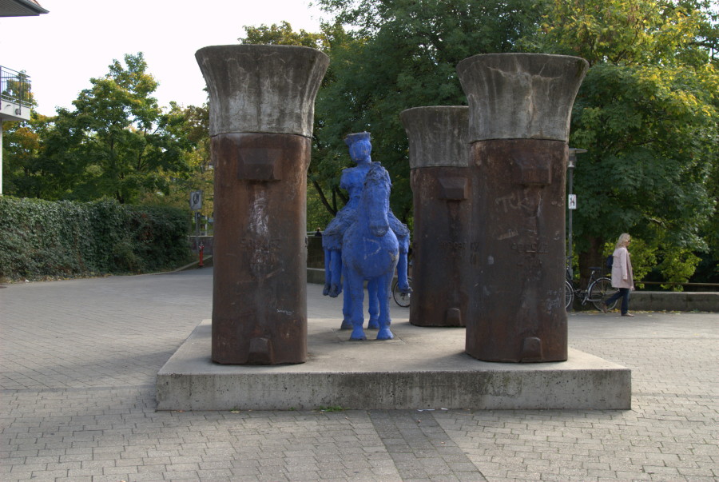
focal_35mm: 44
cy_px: 241
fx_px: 870
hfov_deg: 44.9
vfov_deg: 30.9
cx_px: 360
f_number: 6.3
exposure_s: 1/160
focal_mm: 29
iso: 200
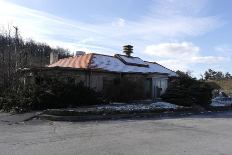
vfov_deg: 42.3
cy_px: 80
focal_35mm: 31
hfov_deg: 60.3
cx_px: 118
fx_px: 200
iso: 100
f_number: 6.3
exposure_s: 1/250
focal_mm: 20
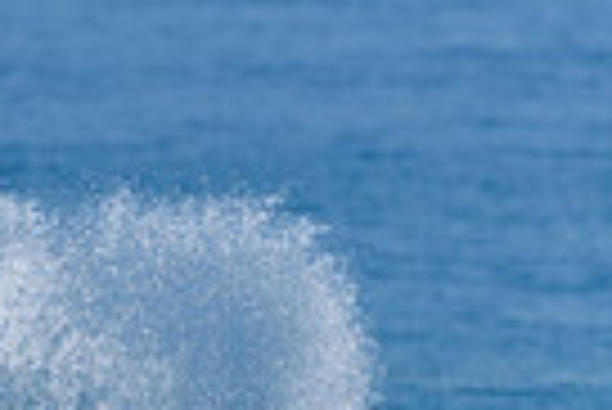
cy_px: 642
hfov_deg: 1.0
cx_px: 72
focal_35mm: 2128
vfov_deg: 0.6
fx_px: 36214
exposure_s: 1/2000
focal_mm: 500
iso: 180
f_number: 5.6
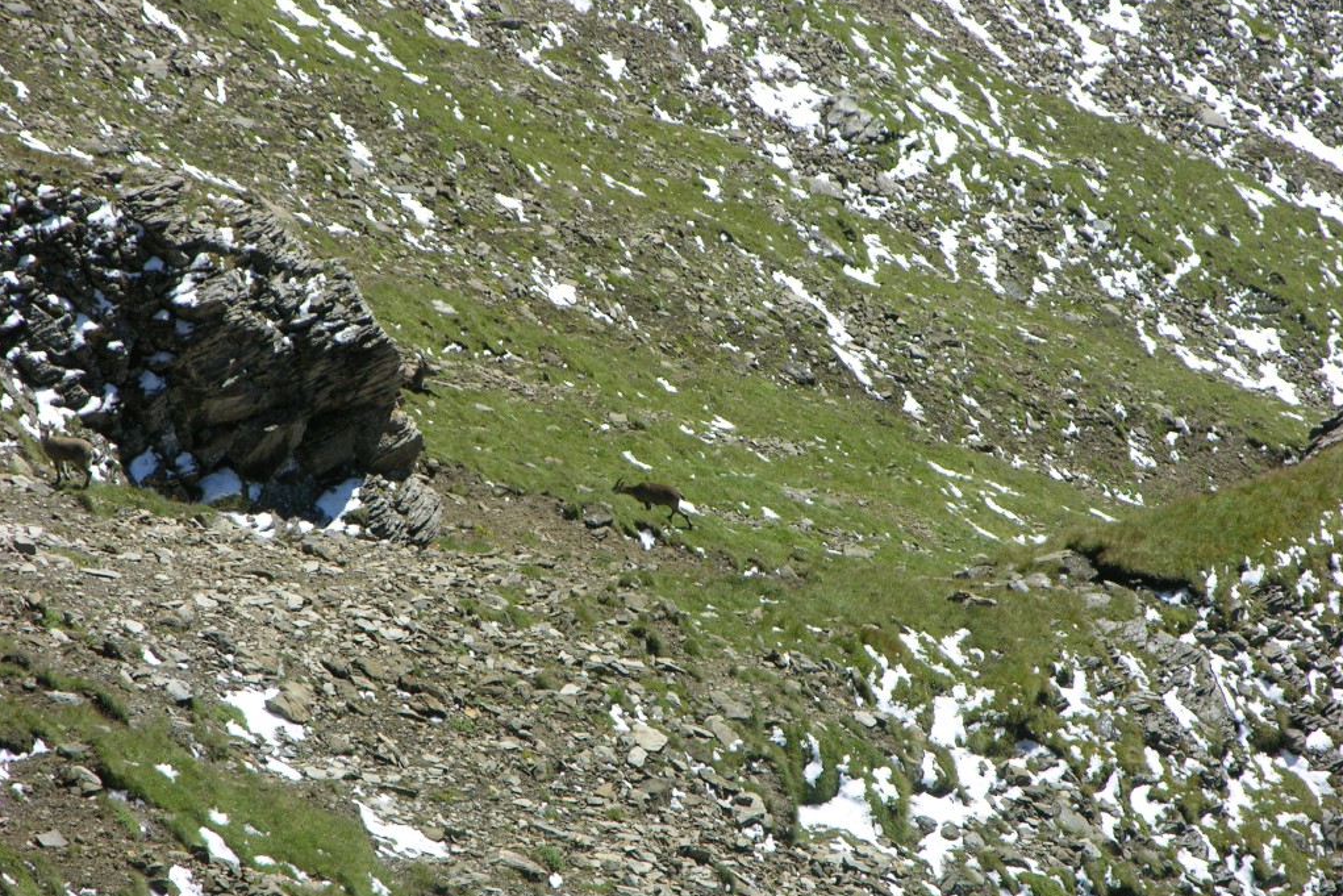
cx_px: 671
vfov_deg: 4.7
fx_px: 10894
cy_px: 442
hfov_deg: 7.1
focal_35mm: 292
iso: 50
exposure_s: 1/251
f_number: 5.3
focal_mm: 71.2
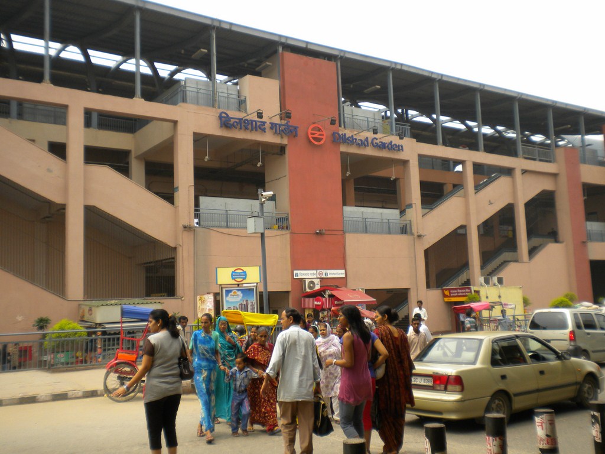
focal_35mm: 35
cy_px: 227
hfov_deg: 52.6
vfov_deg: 40.7
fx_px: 612
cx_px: 302
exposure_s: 1/354
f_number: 4.6
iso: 80
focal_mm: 6.3
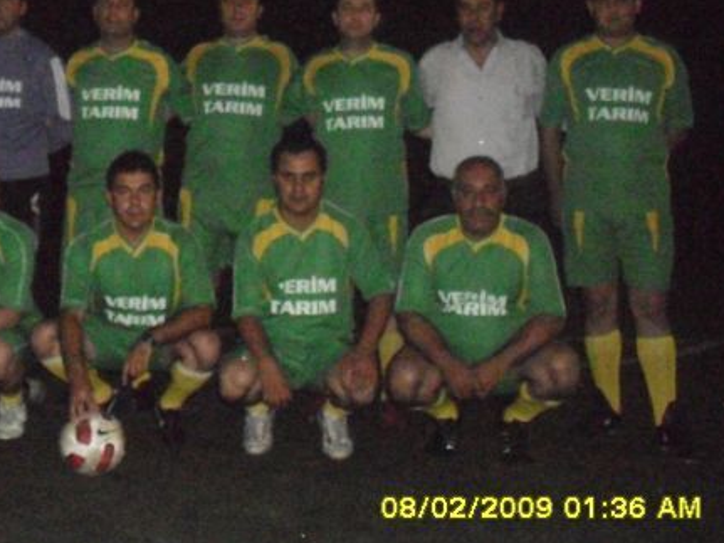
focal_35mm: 52
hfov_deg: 36.2
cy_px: 182
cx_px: 208
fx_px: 1087
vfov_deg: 27.8
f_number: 8.4
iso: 1600
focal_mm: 6.3
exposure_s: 1/45
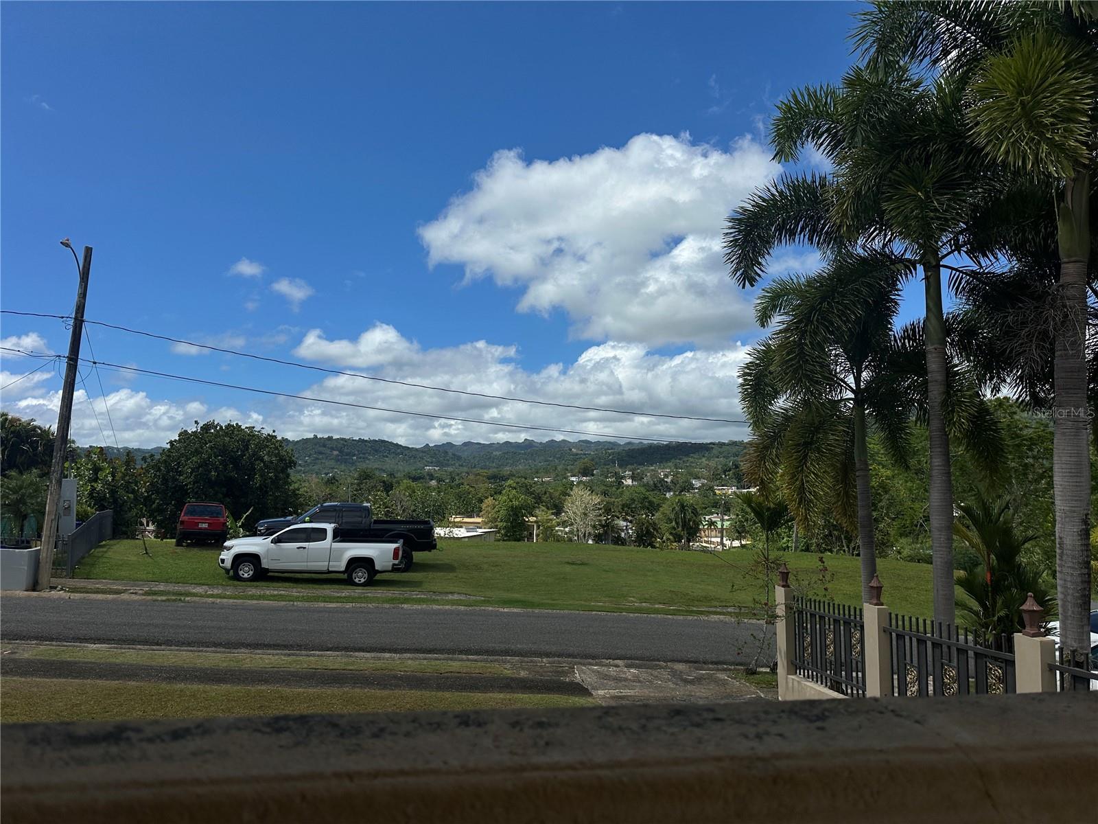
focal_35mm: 24
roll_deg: +0.7
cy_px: 412
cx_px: 549
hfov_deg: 71.6
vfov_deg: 56.8
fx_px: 761
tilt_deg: +6.0
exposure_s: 1/18519
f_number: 1.78
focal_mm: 6.86
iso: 100
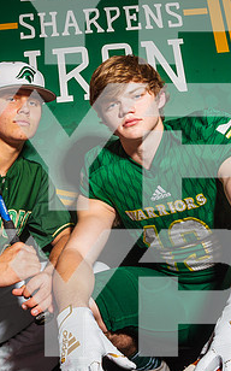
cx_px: 119
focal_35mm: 48
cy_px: 148
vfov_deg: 41.7
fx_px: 484
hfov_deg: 26.8
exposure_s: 1/125
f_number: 11
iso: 100
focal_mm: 25
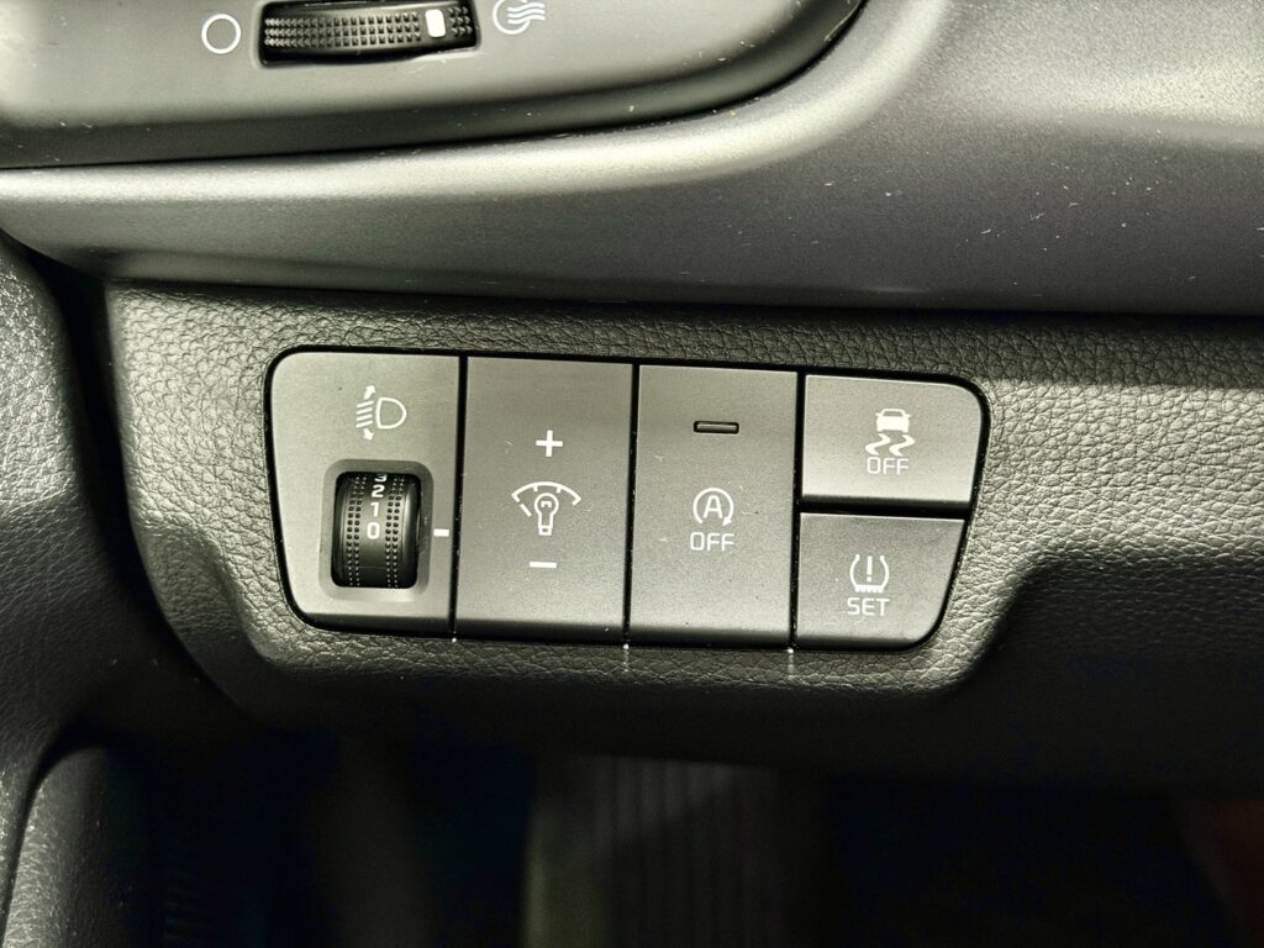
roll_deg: +1.2
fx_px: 1753
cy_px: 474
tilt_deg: -39.1
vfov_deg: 30.3
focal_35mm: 48
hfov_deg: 39.7
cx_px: 632
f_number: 1.78
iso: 640
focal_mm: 6.76
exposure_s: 1/21
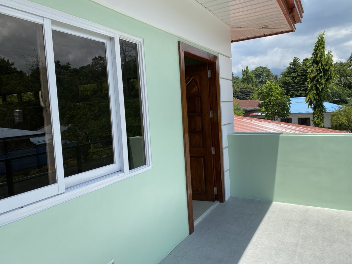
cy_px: 132
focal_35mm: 26
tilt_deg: -3.7
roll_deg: +2.8
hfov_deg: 67.3
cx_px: 176
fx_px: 264
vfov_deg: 53.1
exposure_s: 1/2315
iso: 32
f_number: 1.8
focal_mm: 4.25
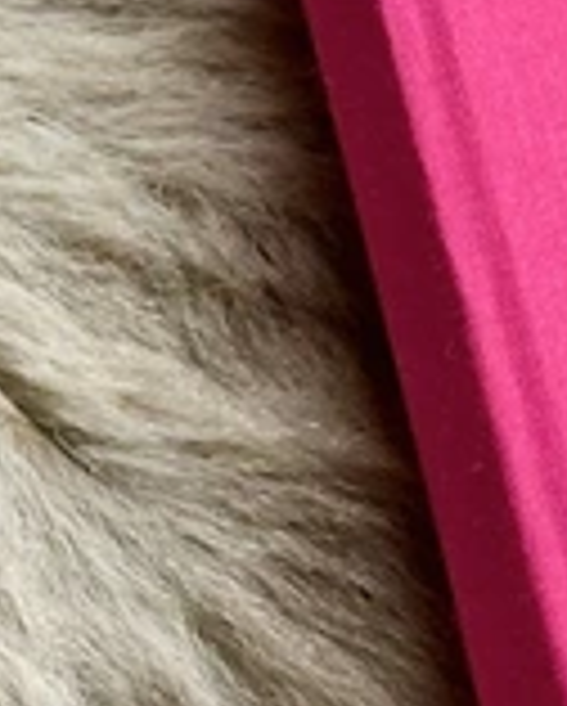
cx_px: 1436
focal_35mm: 262
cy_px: 216
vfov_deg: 7.4
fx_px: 5485
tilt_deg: -50.2
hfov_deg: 5.7
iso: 50
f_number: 1.78
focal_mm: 6.86
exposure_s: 1/128
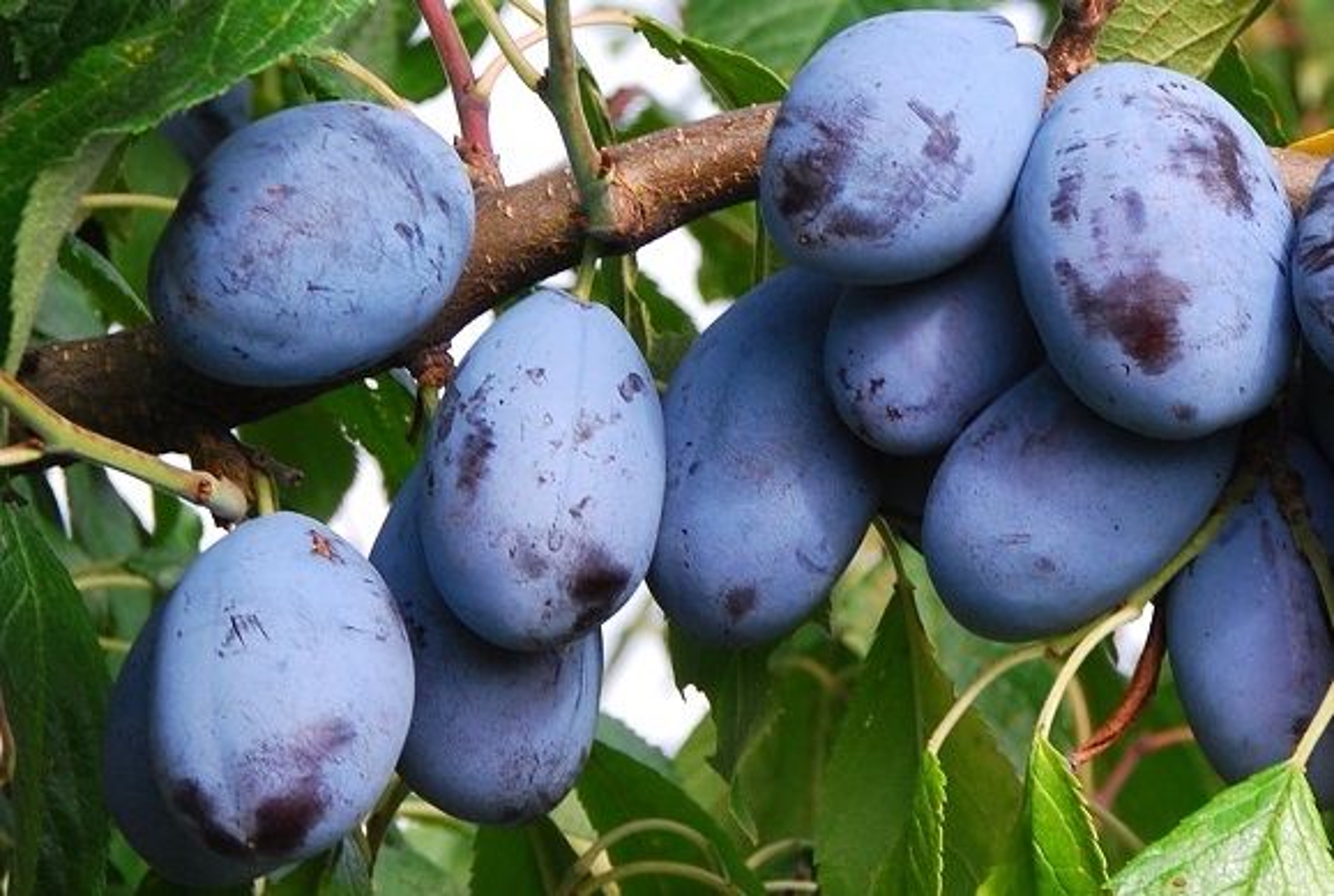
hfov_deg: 19.4
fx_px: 3900
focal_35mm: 105
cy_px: 448
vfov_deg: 13.1
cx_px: 667
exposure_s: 1/100
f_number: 11
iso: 200
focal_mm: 70
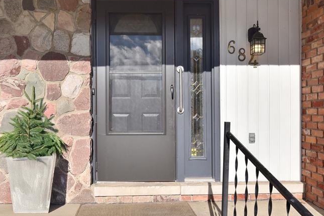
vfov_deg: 47.9
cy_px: 116
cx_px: 117
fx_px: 243
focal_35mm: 27
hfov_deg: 66.1
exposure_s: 1/2500
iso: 640
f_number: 8
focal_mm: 17
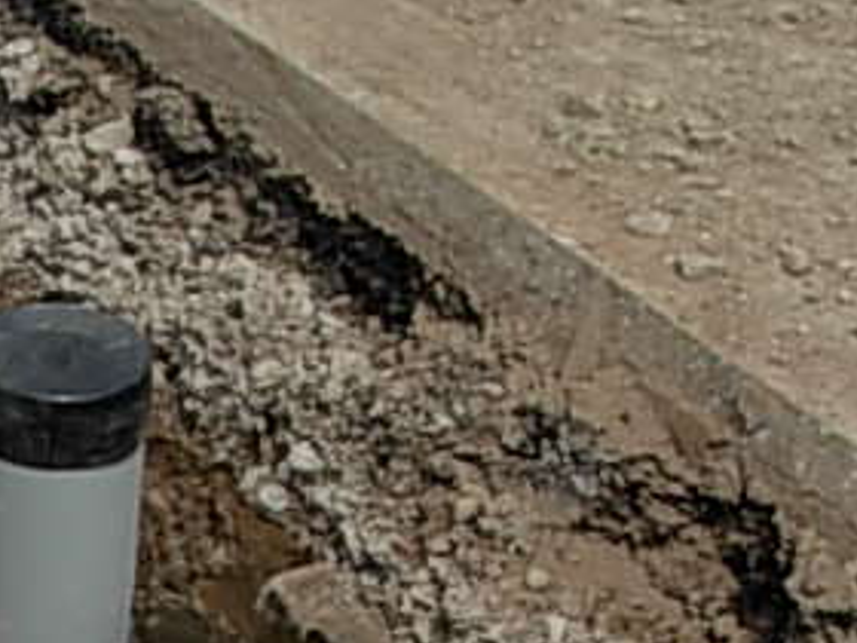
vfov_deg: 10.2
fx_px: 3441
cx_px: -502
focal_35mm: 139
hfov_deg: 13.3
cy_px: 1099
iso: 79
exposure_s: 1/664
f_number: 4.9
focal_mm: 6.3
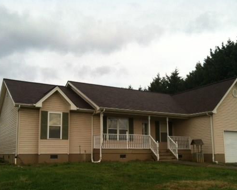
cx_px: 124
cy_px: 113
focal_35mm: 44
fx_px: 309
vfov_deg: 34.1
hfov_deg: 42.0
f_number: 2.8
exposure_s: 1/1000
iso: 80
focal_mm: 3.85
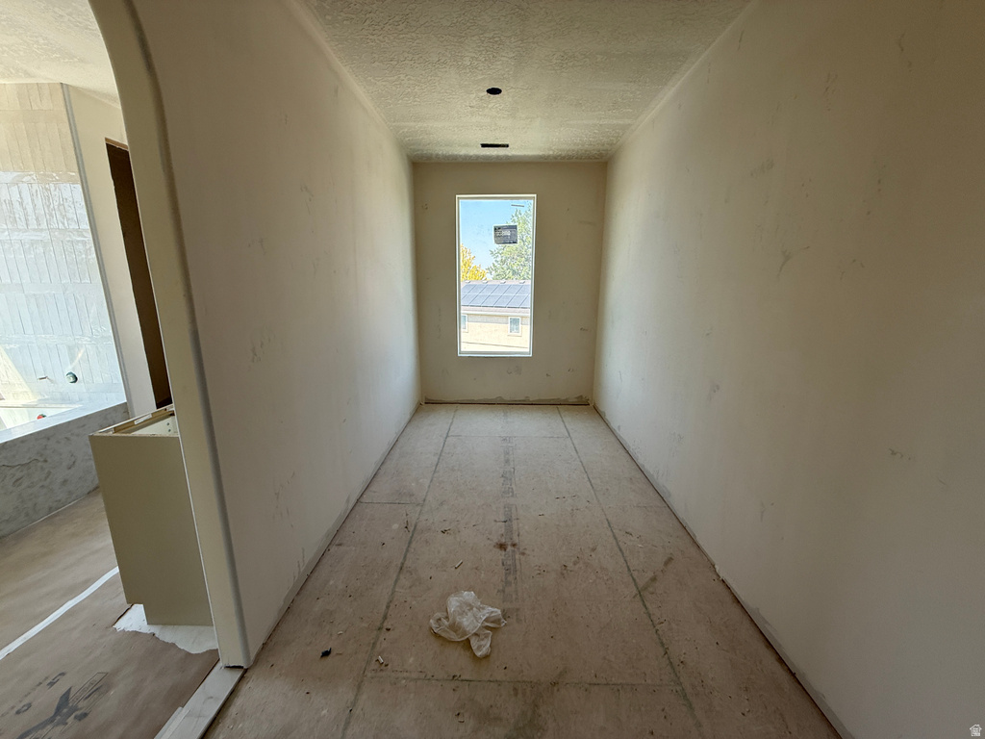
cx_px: 492
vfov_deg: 85.7
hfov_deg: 102.1
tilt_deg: -10.9
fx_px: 398
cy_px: 370
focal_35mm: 14
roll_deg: +0.6
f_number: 2.2
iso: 64
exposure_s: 1/190
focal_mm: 2.22
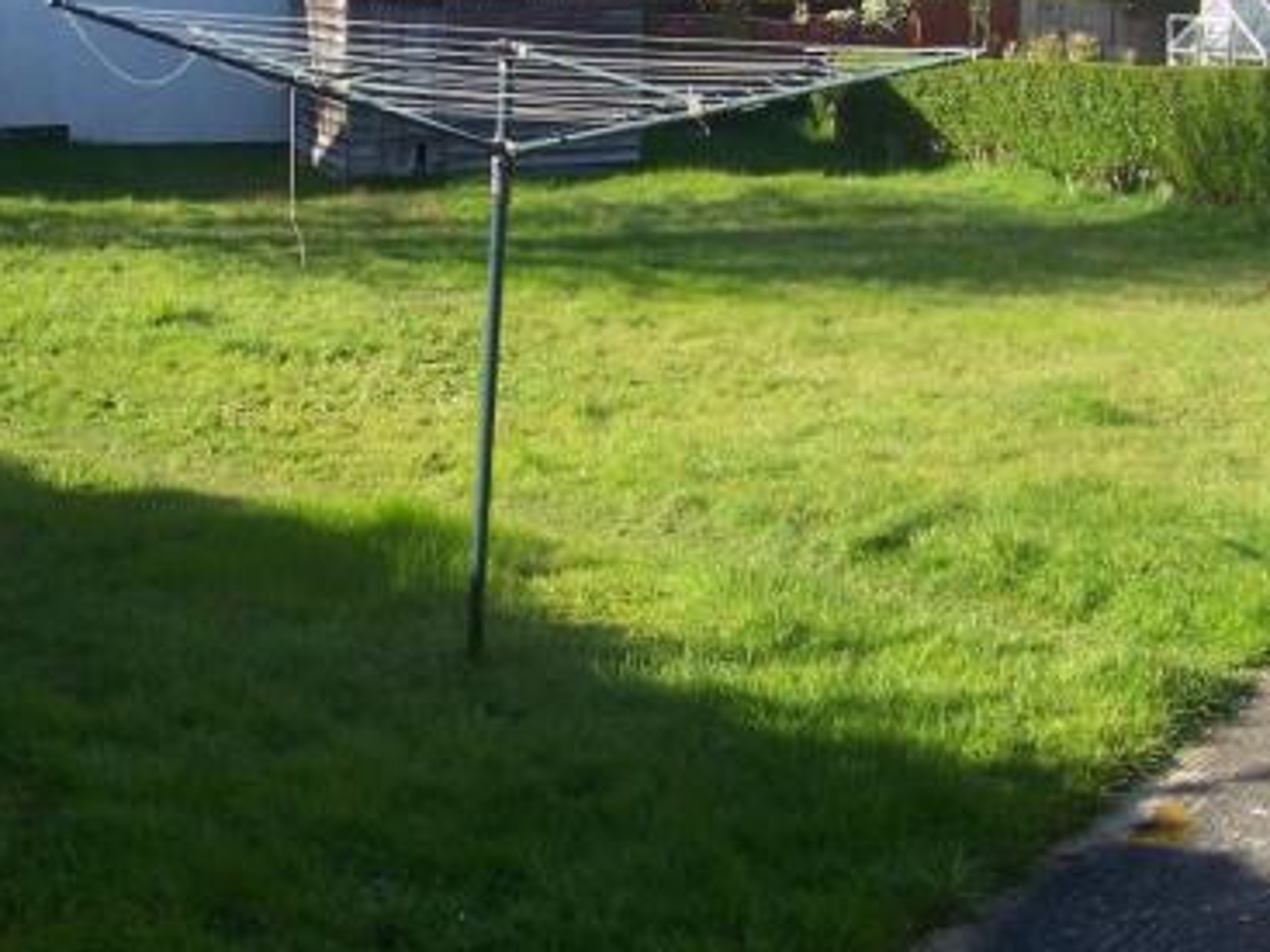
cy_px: 351
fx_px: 1981
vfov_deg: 26.9
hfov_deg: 35.0
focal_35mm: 54
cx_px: 365
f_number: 5.6
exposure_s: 1/125
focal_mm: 5.6
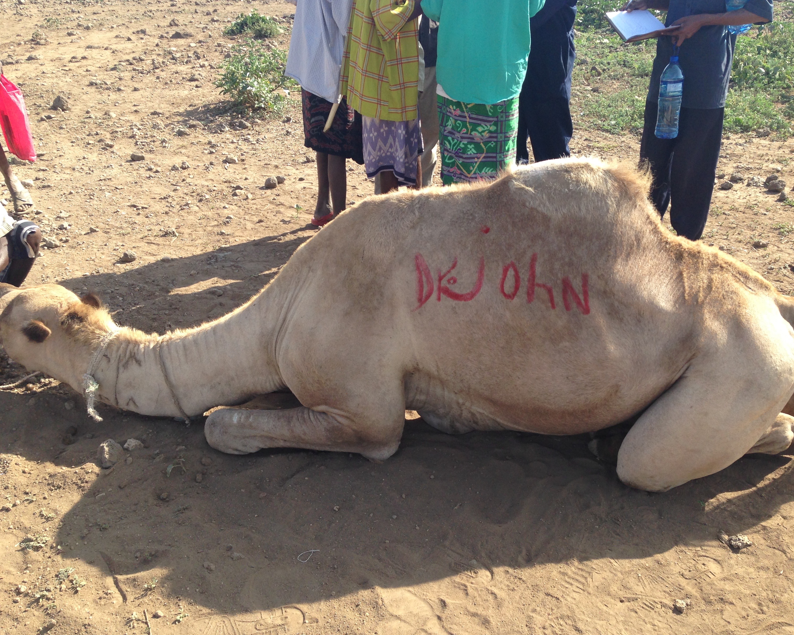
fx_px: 822
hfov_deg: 51.5
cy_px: 317
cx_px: 420
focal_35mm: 35
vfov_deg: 42.2
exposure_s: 1/589
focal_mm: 4.12
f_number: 2.4
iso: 50
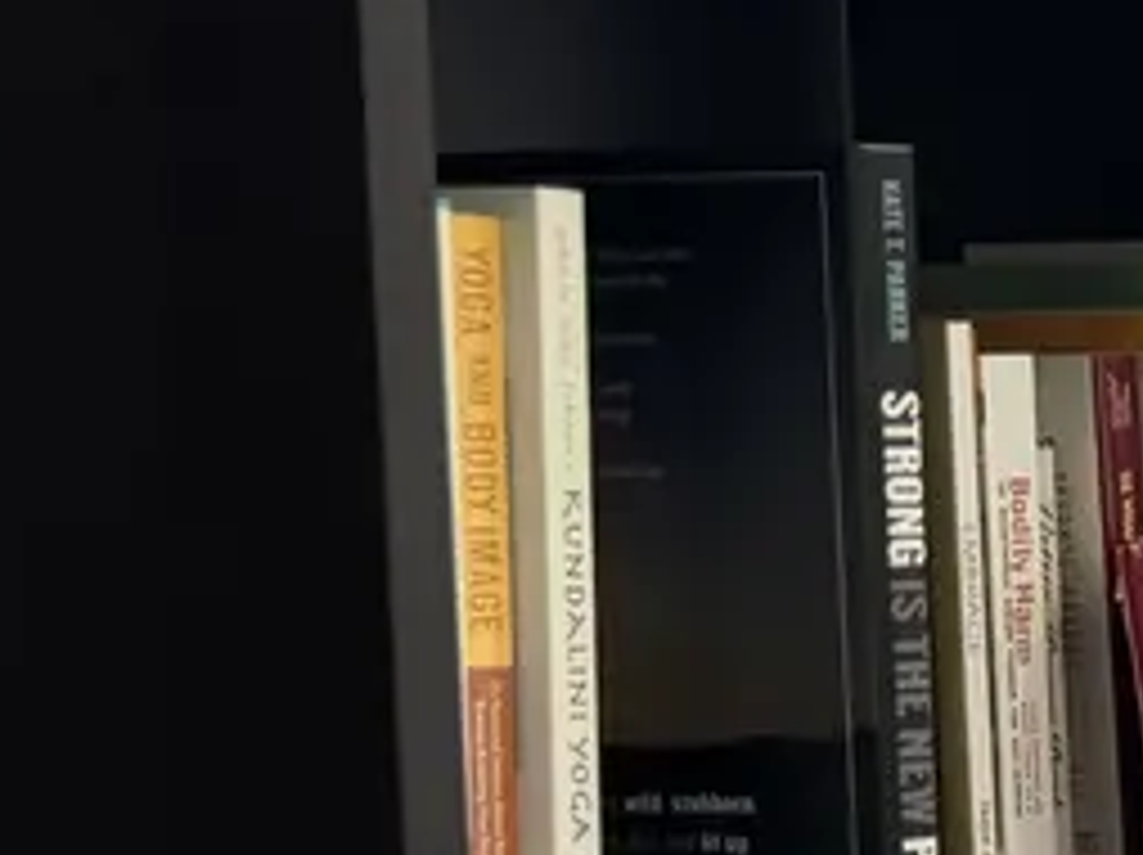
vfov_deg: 9.0
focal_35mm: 164
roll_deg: -1.3
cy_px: 918
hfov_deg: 9.8
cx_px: 3190
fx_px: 5410
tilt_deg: -5.6
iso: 125
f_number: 1.6
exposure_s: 1/60
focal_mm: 5.96
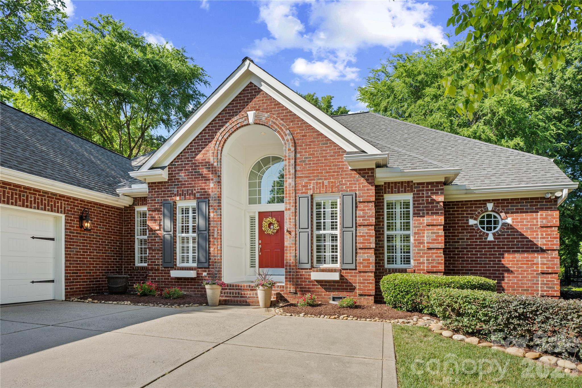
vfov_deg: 61.9
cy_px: 194
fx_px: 323
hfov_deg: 84.0
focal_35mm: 20
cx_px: 291
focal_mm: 20
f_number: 7.1
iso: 100
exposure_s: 1/50
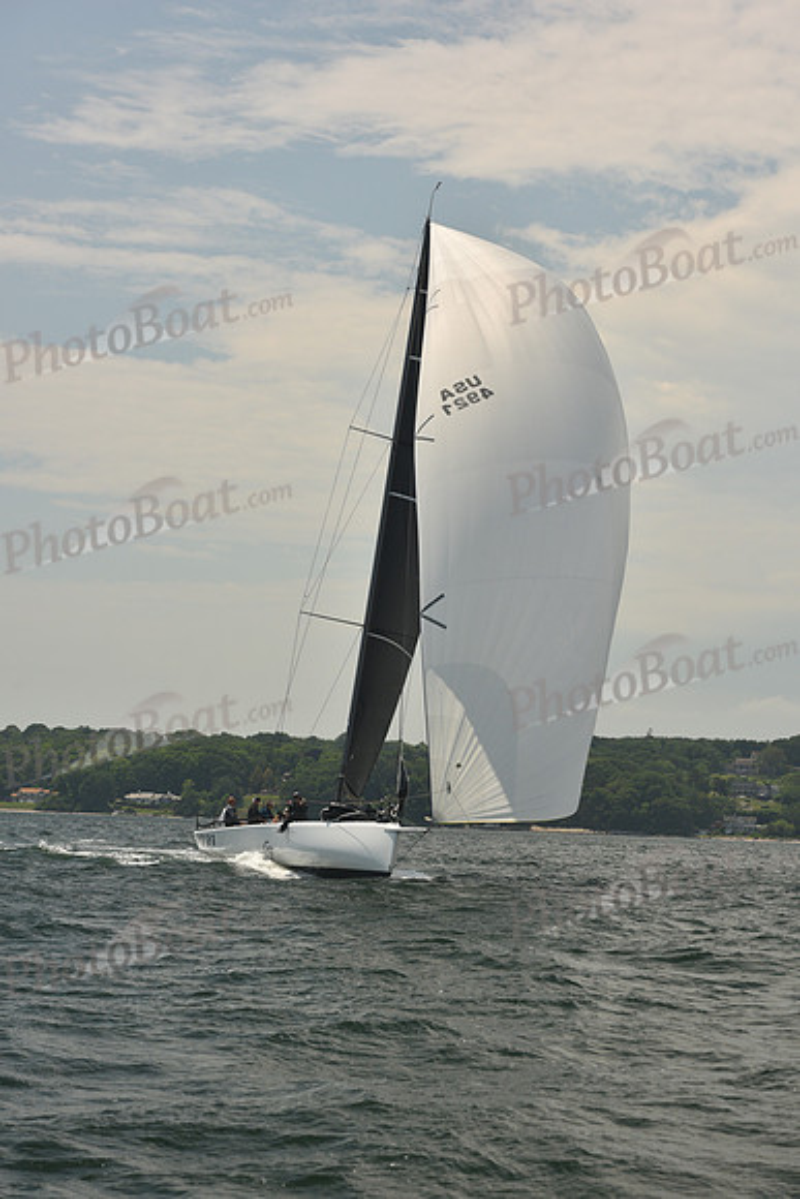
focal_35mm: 82
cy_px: 600
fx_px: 2731
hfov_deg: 16.7
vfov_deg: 24.8
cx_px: 400
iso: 250
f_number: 7.1
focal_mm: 82
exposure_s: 1/640
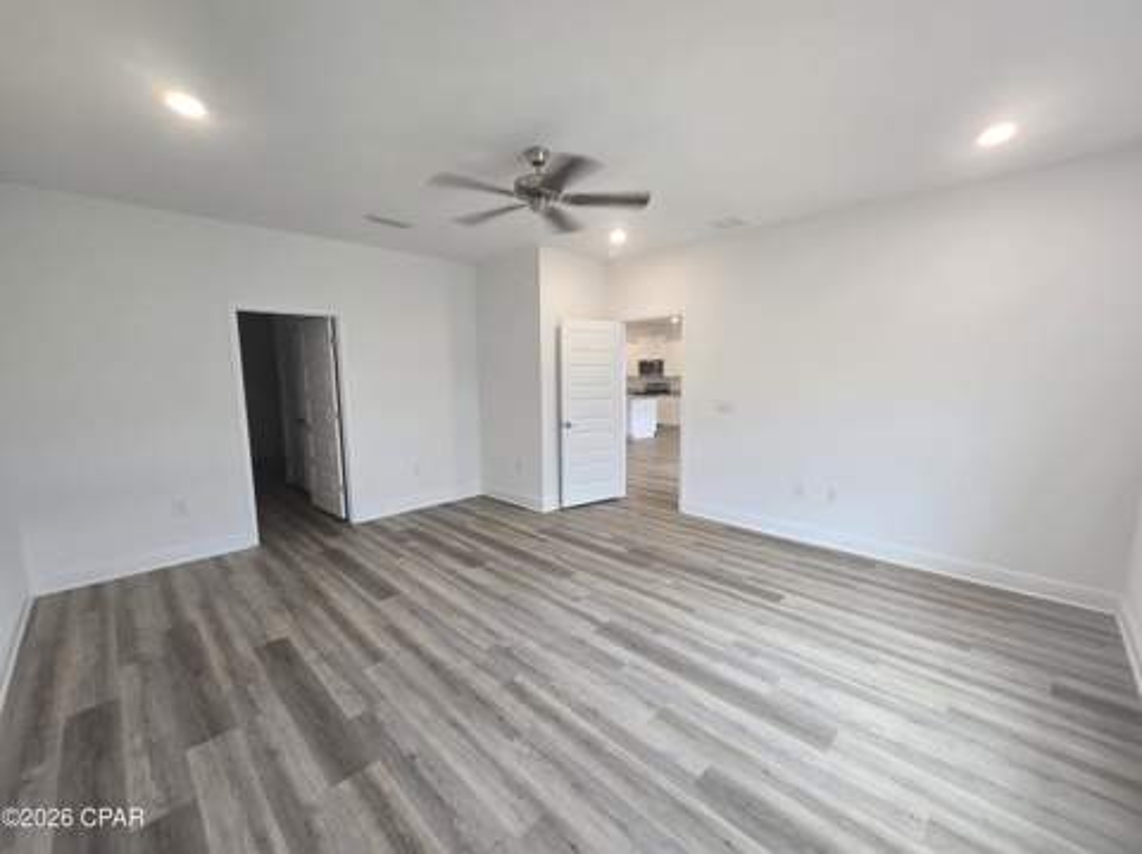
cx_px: 571
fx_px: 428
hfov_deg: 106.2
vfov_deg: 89.8
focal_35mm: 13
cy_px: 427
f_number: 2.2
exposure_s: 1/60
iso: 125
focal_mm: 2.2
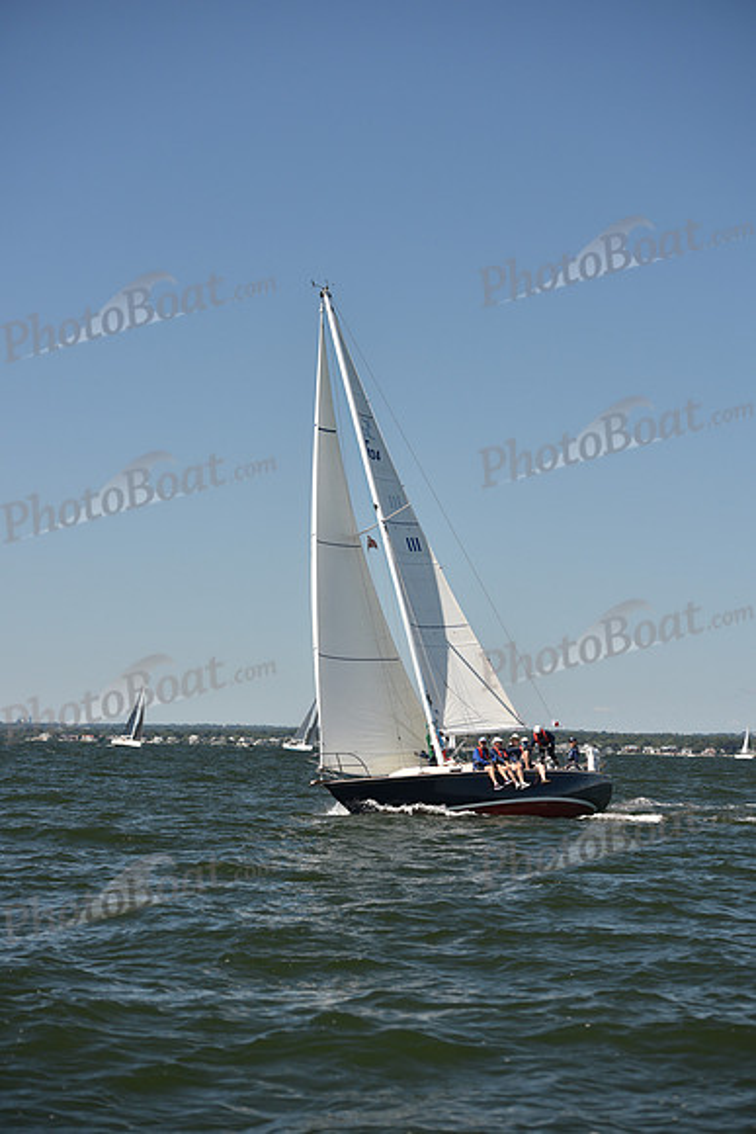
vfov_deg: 23.6
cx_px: 378
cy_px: 567
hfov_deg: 15.9
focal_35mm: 86
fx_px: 2707
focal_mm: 86
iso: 250
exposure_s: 1/1250
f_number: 4
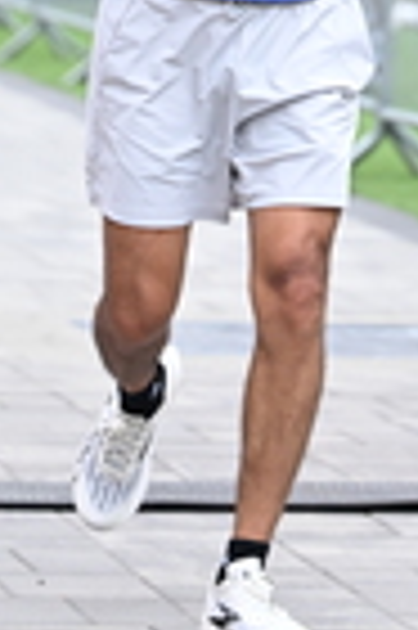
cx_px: 389
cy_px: -338
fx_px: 5761
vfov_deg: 6.2
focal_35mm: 330
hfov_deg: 4.2
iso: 640
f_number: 2.8
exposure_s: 1/1600
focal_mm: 84
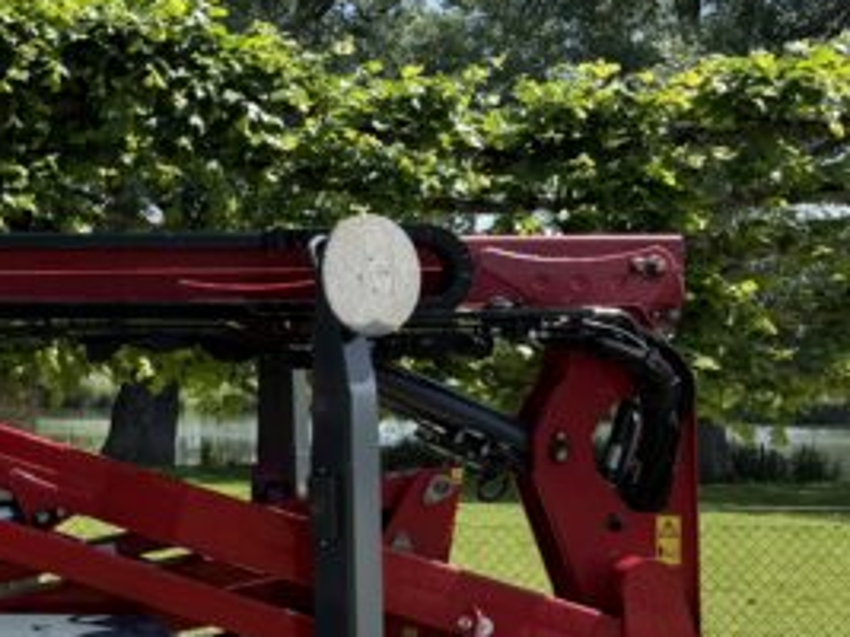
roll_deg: +0.1
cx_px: -175
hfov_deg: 27.1
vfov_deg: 23.3
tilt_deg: +1.1
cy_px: 330
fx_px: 1546
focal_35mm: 63
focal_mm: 6.76
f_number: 1.78
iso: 80
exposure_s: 1/2232
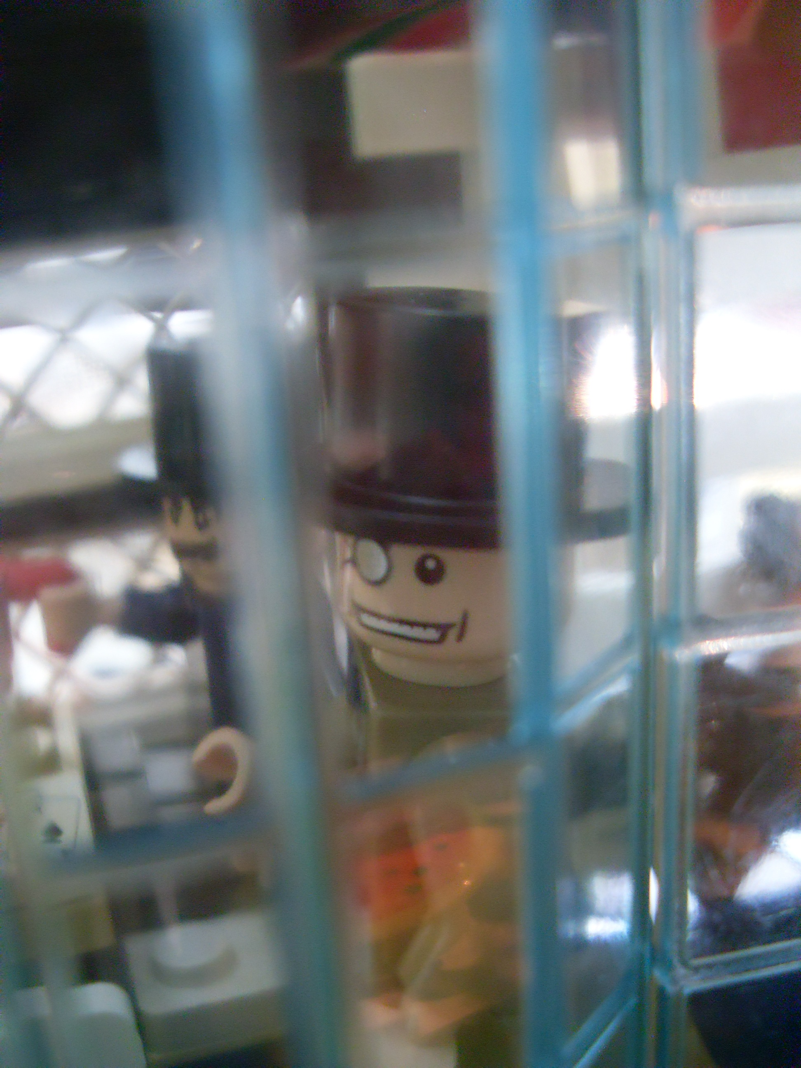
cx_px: 400
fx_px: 1142
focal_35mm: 37
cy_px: 534
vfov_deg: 50.1
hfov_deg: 38.7
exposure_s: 1/3
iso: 200
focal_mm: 6.3
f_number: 2.8
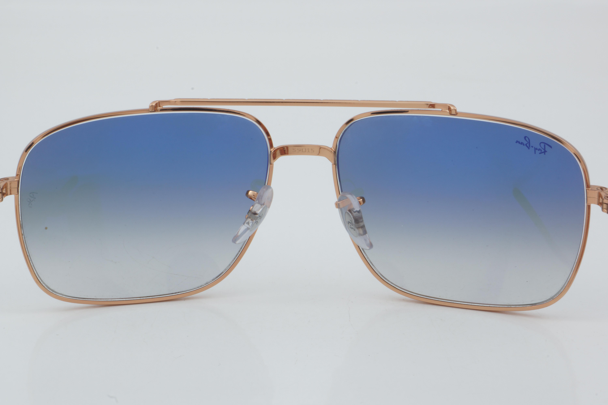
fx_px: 1393
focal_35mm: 82
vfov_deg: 16.6
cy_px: 202
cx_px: 304
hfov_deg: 24.6
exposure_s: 1/3
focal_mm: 55
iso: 100
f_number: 32
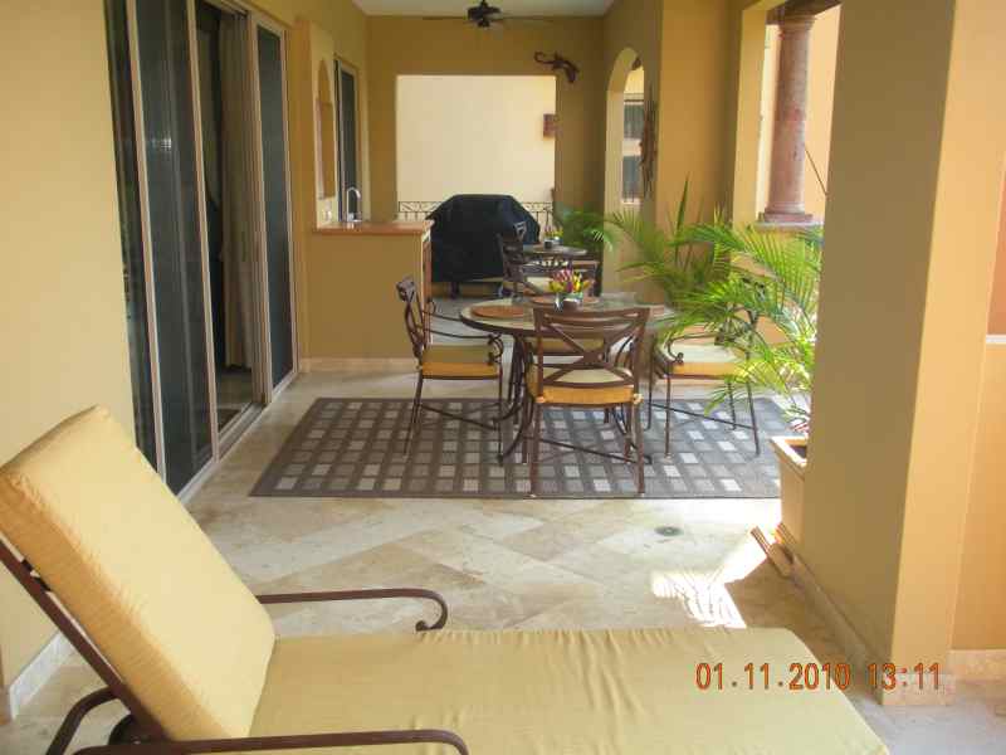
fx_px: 1046
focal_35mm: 36
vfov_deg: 39.7
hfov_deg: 51.4
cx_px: 503
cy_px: 378
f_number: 3.5
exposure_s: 1/116
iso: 88
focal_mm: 6.3
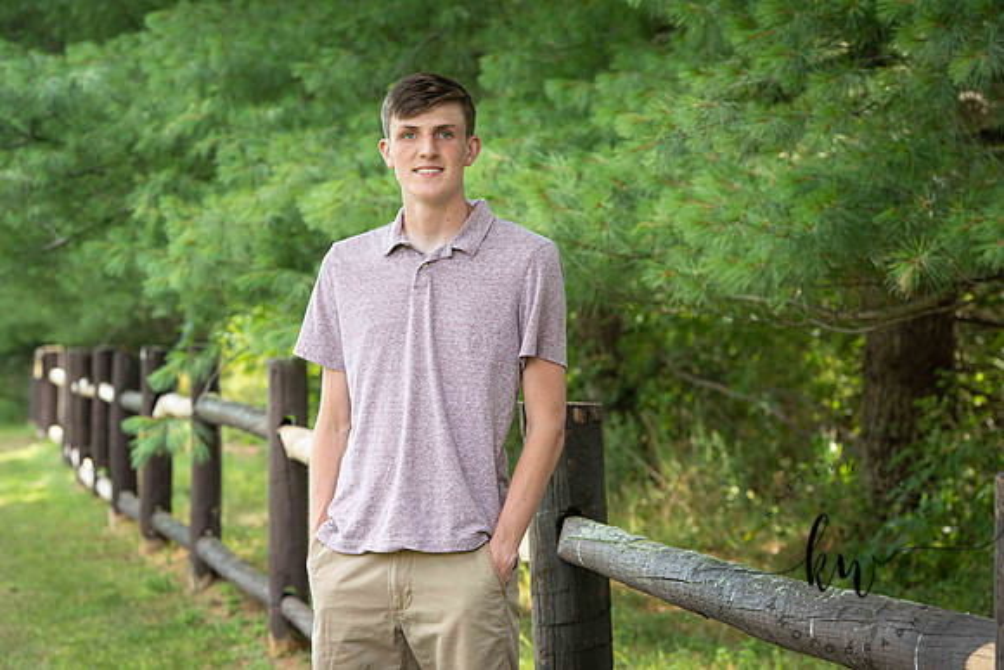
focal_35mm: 122
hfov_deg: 16.8
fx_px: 3403
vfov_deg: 11.2
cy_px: 335
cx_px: 502
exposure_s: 1/200
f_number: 6.3
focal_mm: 122
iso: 500
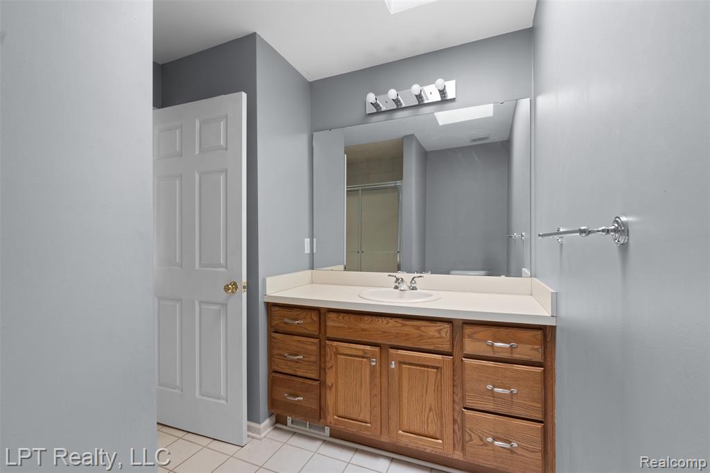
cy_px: 236
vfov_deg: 73.7
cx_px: 355
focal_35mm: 16
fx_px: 315
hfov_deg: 96.8
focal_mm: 16
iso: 200
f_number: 9
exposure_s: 1/2.5
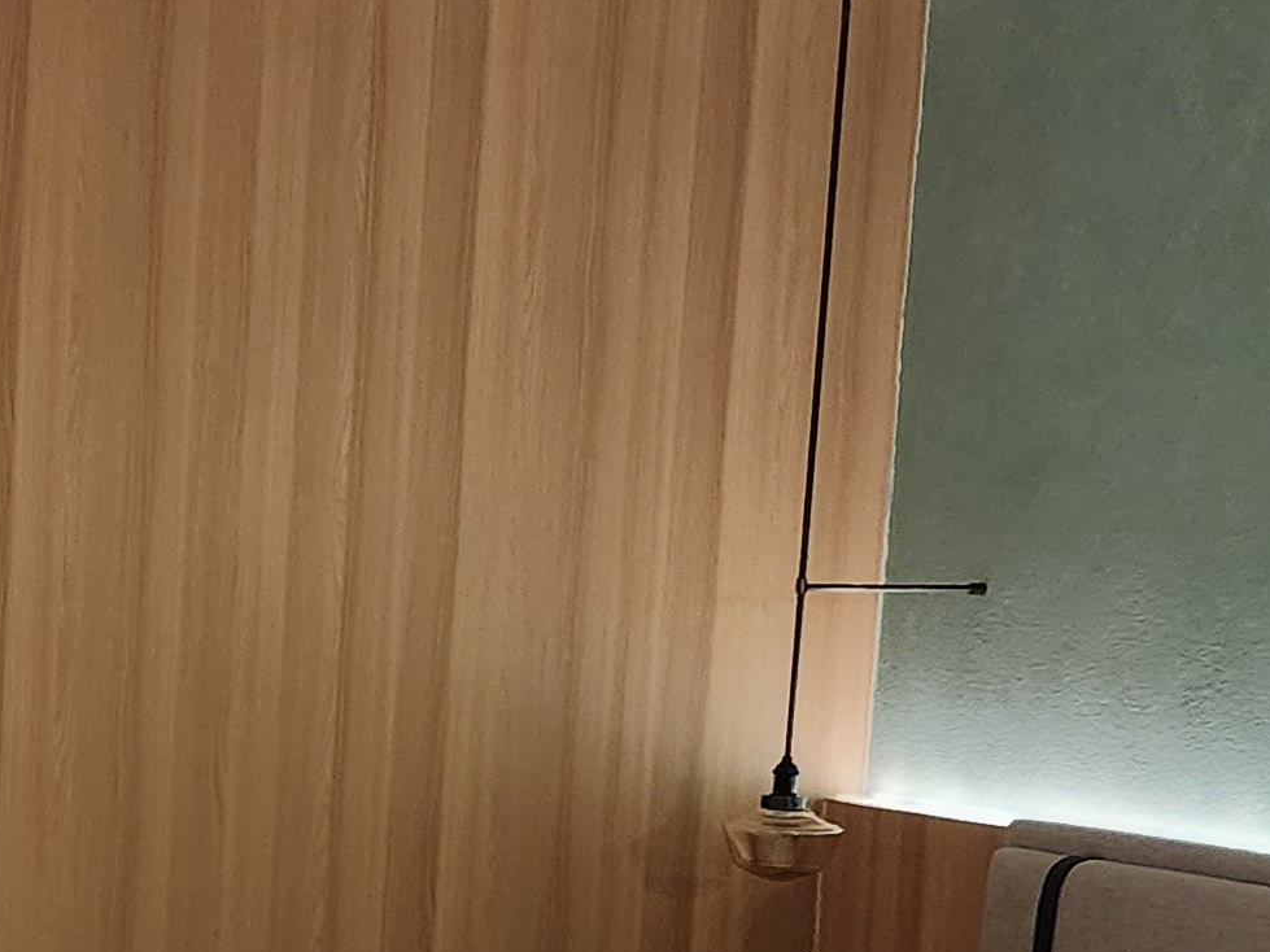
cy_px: 1006
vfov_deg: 15.4
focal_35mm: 94
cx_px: 147
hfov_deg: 20.5
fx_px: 3448
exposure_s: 1/100
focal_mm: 6.4
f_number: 1.8
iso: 500
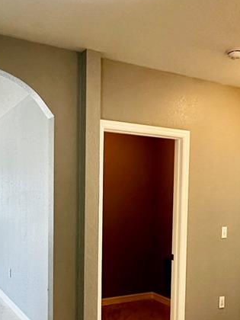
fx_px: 370
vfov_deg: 46.0
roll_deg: -1.3
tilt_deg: -3.2
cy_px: 217
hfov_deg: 36.0
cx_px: 114
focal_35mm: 40
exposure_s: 1/120
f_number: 2.2
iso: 250
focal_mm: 2.22
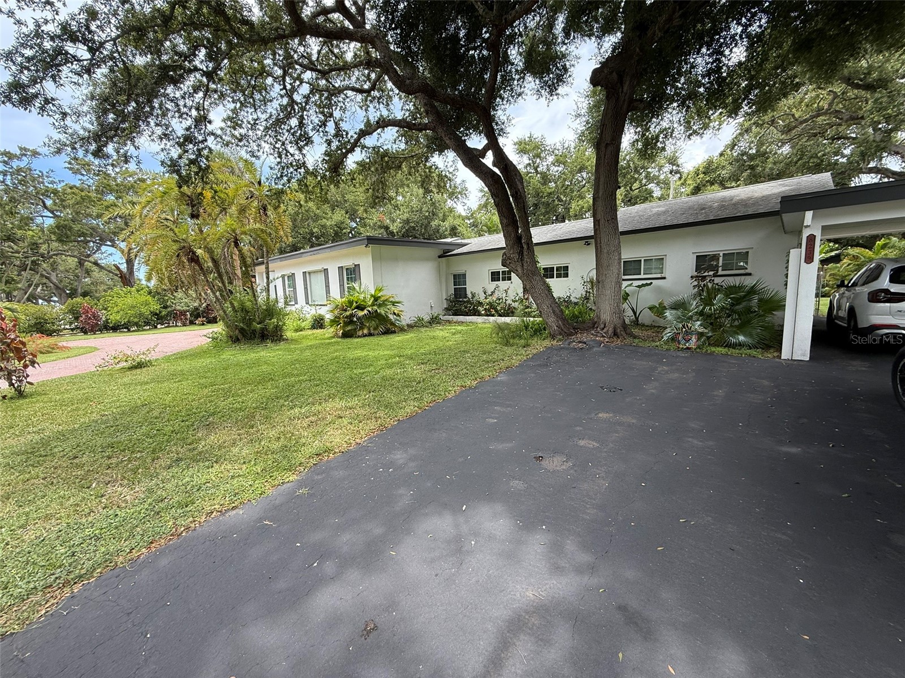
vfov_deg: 85.7
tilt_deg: -9.8
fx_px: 366
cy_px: 339
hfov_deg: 102.1
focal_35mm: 14
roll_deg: +2.0
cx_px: 452
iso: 64
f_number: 2.2
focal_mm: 2.22
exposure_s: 1/416
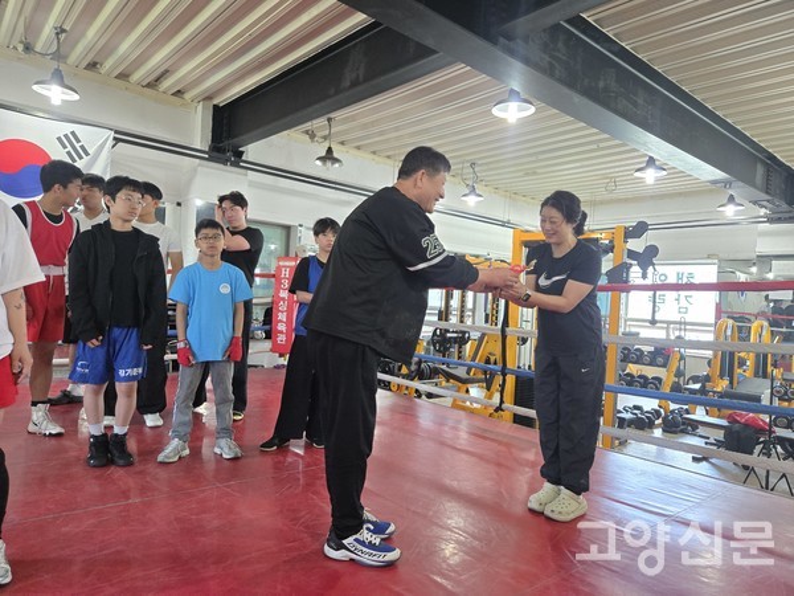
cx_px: 397
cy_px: 298
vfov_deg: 58.9
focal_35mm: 23
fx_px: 528
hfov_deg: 73.9
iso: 400
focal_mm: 5.4
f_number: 1.8
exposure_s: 1/120
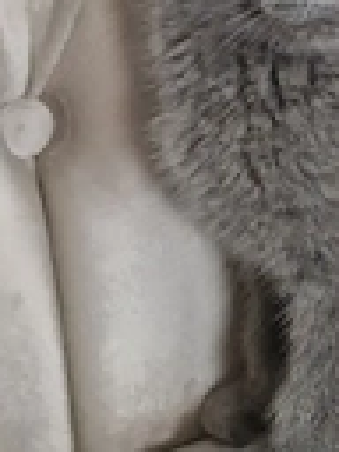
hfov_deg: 18.0
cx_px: 523
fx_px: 940
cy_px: 56
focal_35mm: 72
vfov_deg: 26.3
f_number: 1.8
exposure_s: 1/100
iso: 800
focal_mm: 5.4
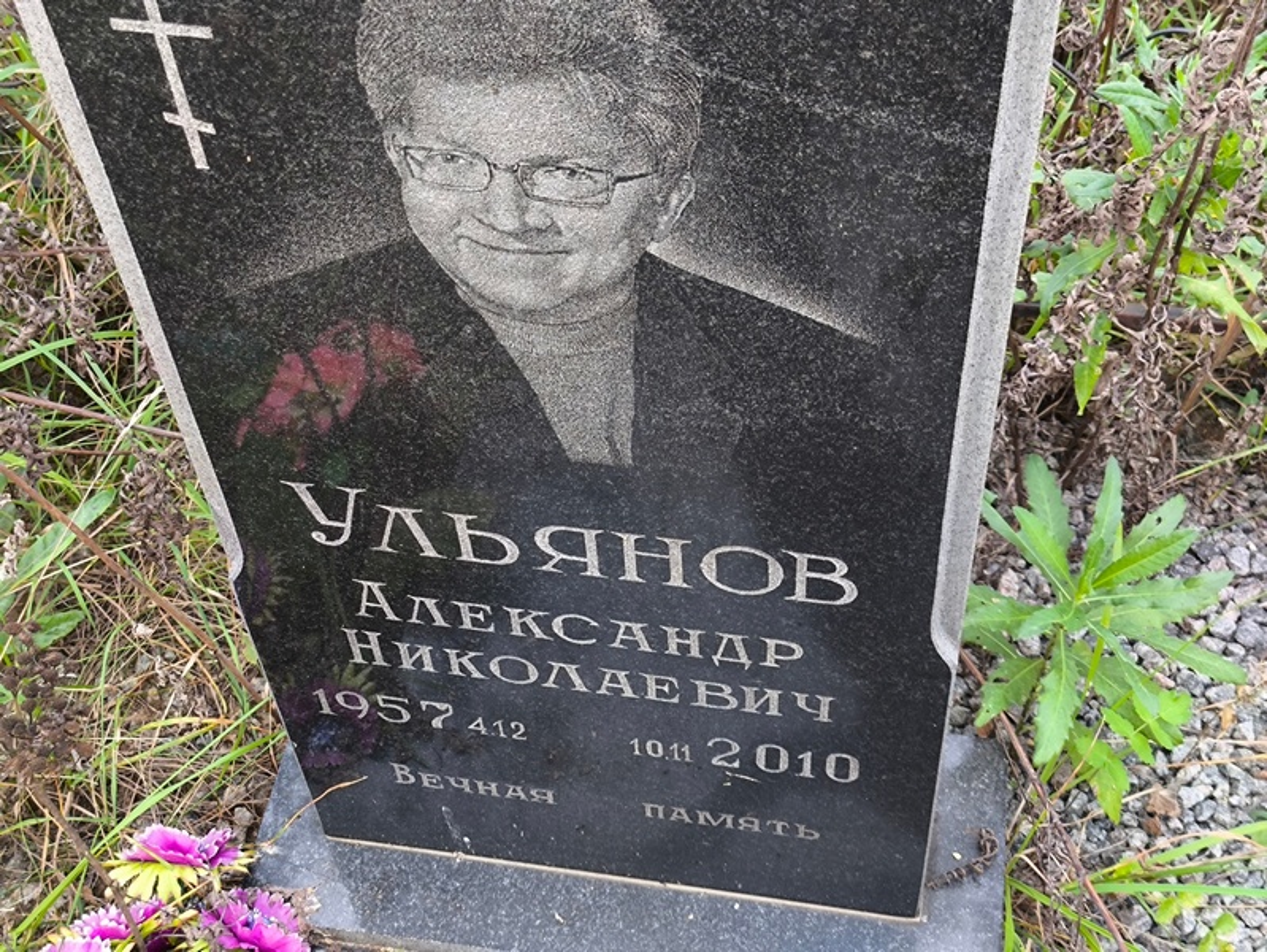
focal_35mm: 50
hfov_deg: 38.2
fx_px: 1831
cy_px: 476
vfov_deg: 29.1
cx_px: 634
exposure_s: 1/50
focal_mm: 4.71
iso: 250
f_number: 1.7
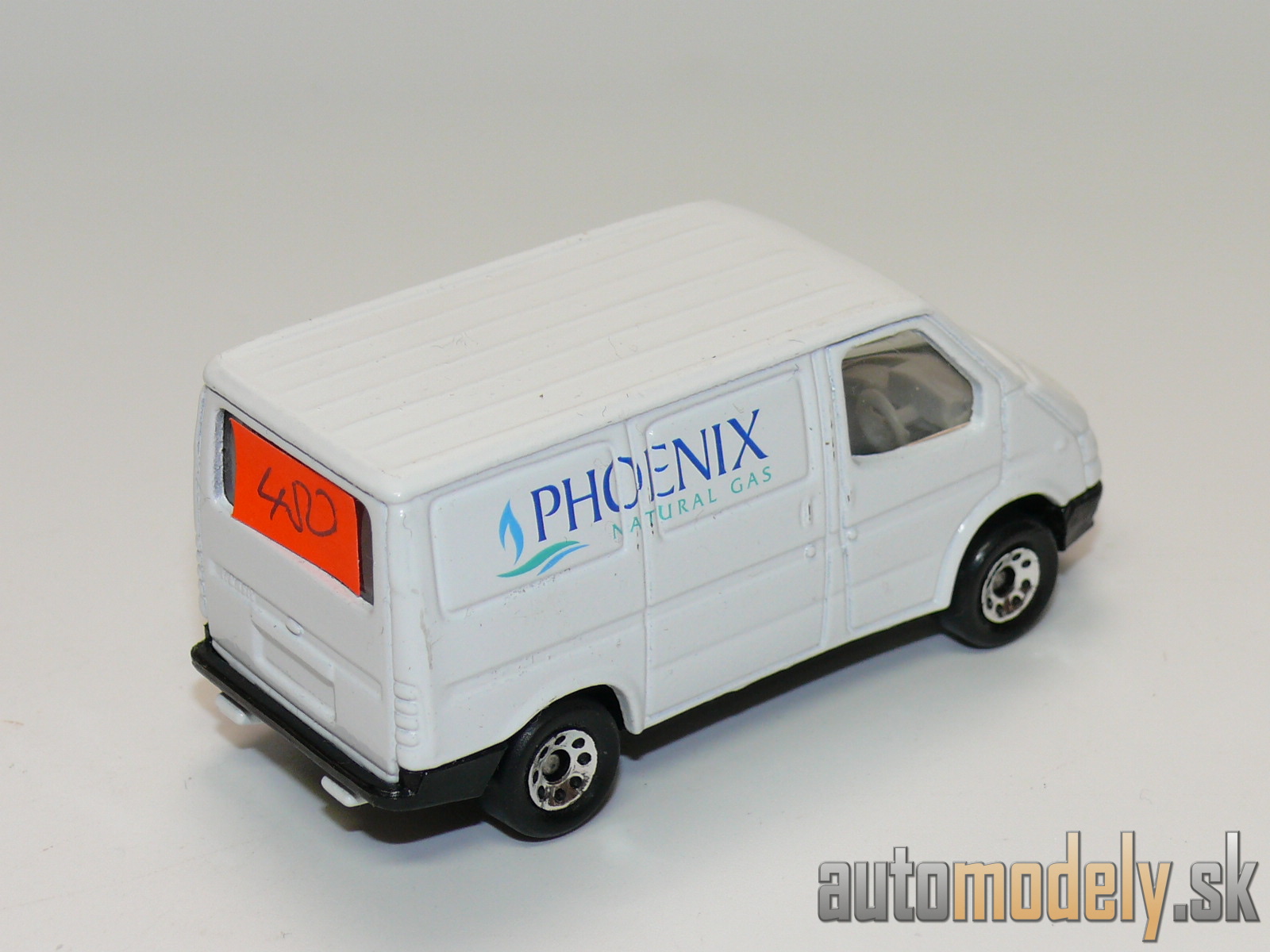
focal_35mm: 97
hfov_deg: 20.2
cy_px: 476
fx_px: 3559
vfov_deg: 15.2
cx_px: 635
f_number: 4
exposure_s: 1/30
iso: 100
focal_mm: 13.2
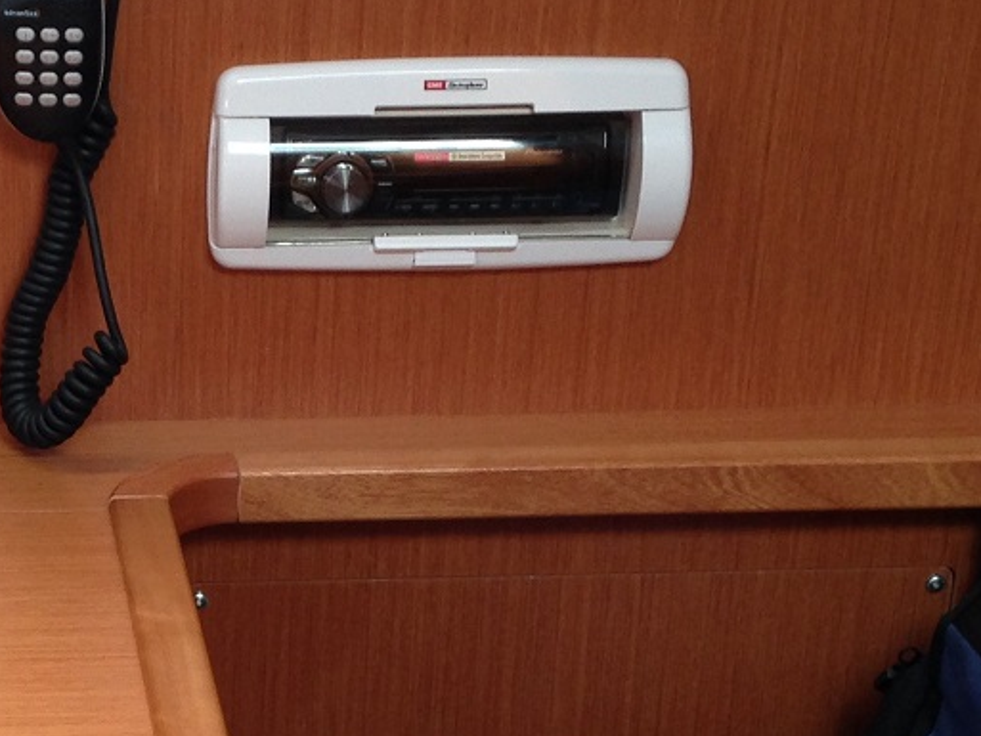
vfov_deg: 14.0
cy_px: 581
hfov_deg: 18.4
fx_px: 2976
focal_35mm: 105
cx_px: 67
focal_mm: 4.12
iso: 64
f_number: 2.4
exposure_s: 1/20
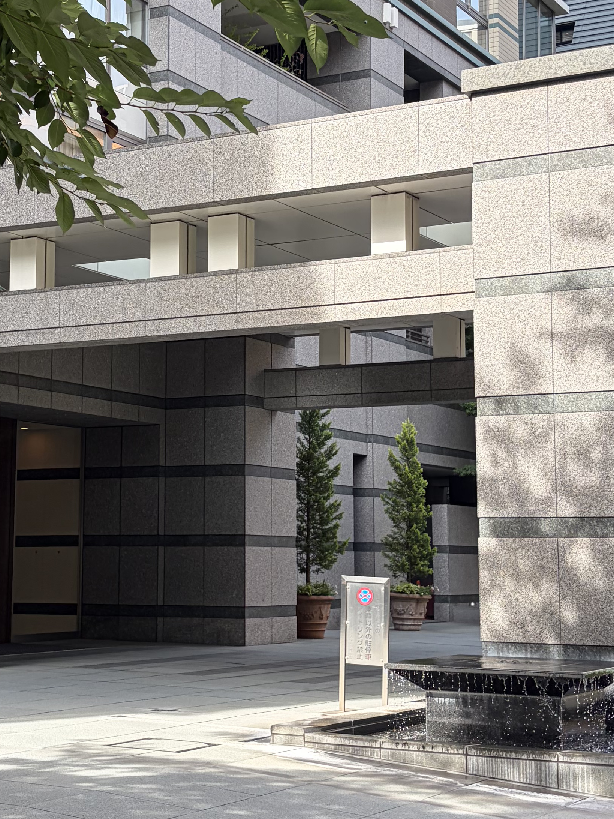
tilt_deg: +8.4
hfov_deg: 21.5
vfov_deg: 28.5
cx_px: 206
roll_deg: -0.8
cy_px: 342
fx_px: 1608
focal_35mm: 68
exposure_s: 1/716
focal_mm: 5.96
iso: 64
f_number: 1.6
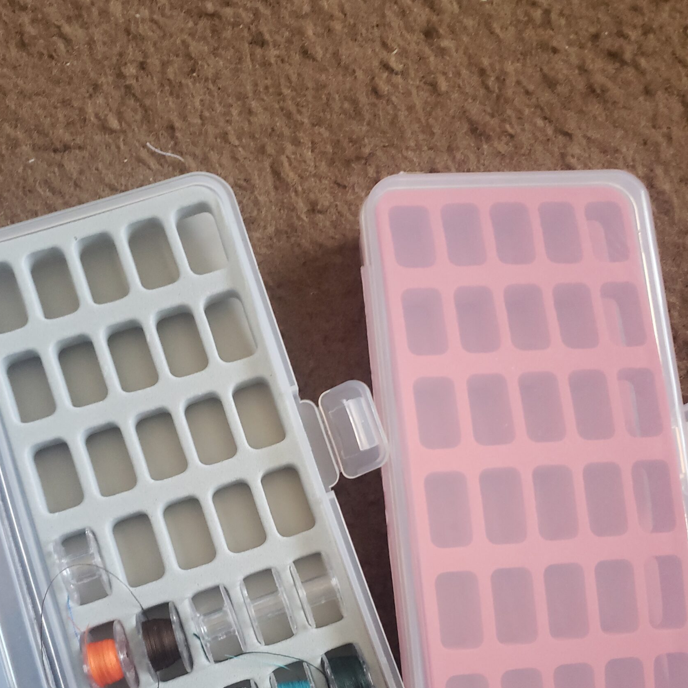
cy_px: 478
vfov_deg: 46.2
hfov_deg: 47.1
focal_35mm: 35
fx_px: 787
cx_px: 296
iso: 322
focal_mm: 4.3
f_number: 1.5
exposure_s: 1/30
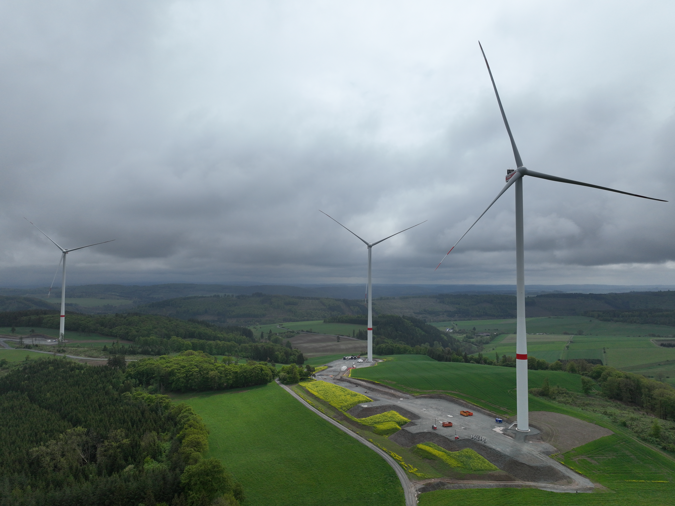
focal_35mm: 24
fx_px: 468
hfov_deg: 71.6
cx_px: 338
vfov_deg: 56.8
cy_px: 253
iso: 140
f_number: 2.8
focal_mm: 12.29
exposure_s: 1/5000
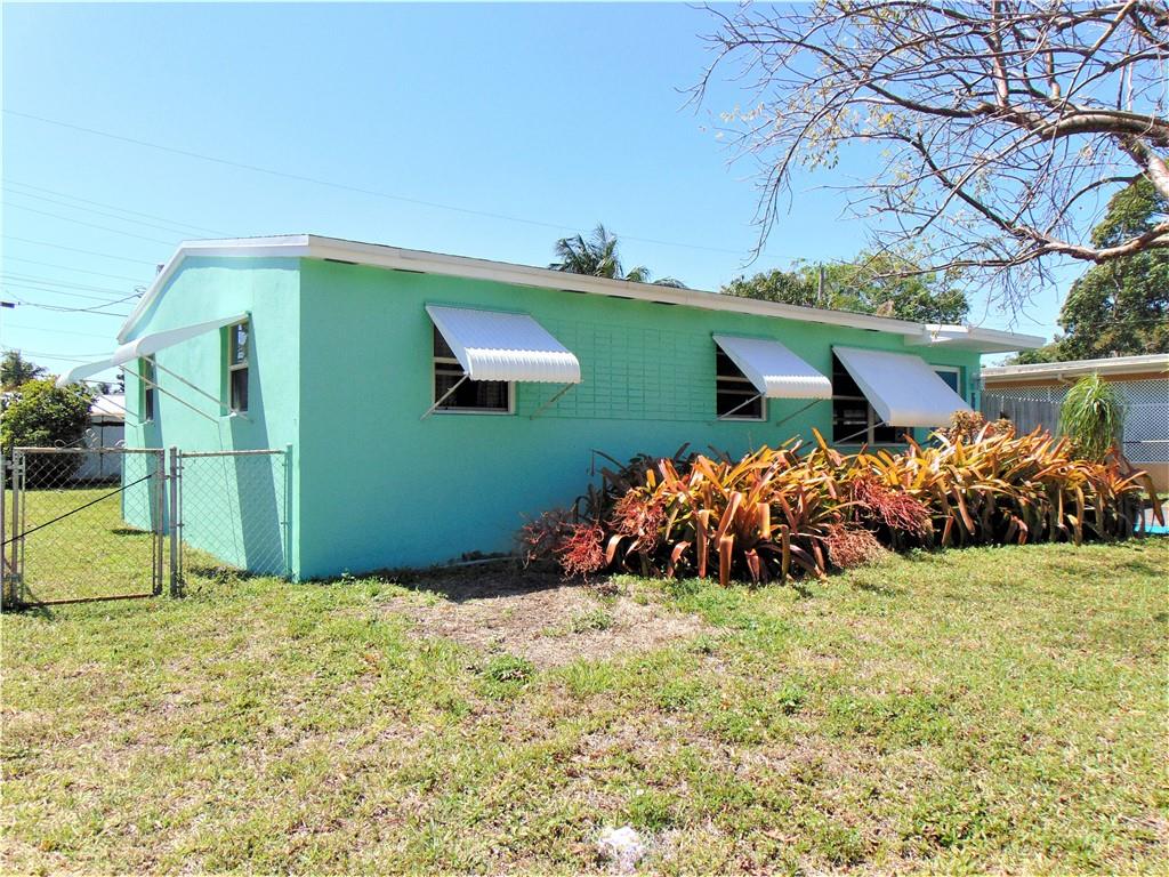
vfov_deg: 54.9
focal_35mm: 25
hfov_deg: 69.4
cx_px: 584
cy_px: 438
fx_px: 844
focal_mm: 4.5
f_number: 7.7
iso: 80
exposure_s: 1/250
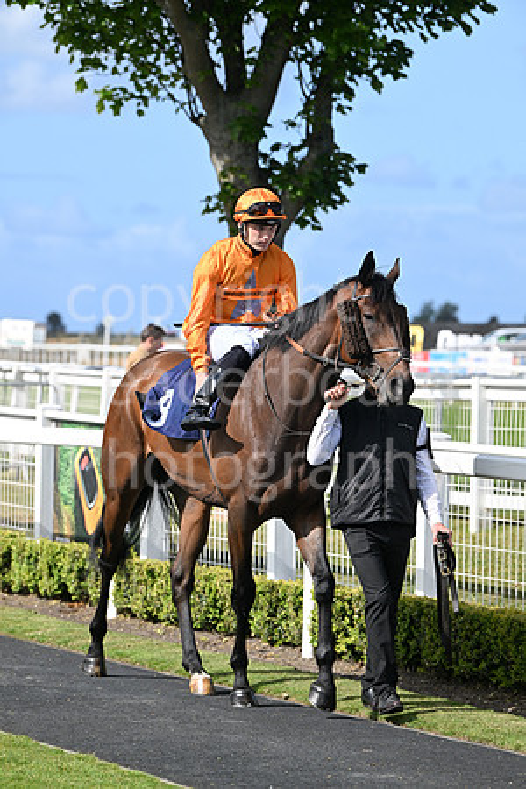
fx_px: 3726
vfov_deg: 12.1
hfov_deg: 8.1
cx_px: 263
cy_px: 394
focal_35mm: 170
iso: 400
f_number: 5.6
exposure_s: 1/2000
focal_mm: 170
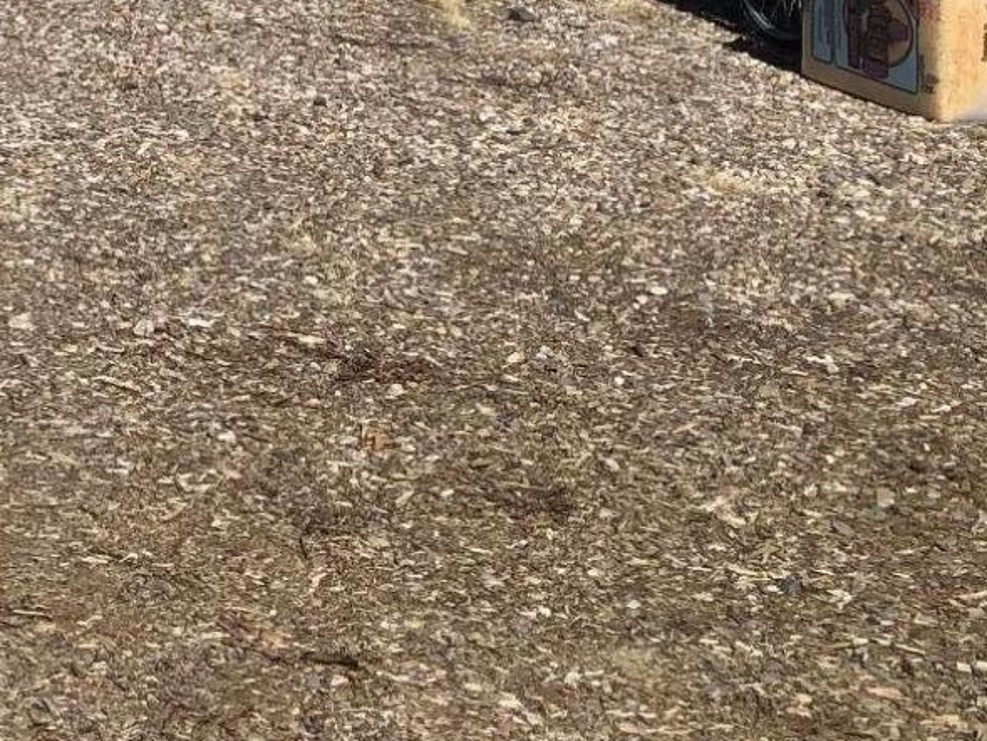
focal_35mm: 95
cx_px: -282
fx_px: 2709
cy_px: -474
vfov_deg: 14.2
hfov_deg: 19.2
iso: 25
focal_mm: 3.99
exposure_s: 1/4367
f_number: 1.8
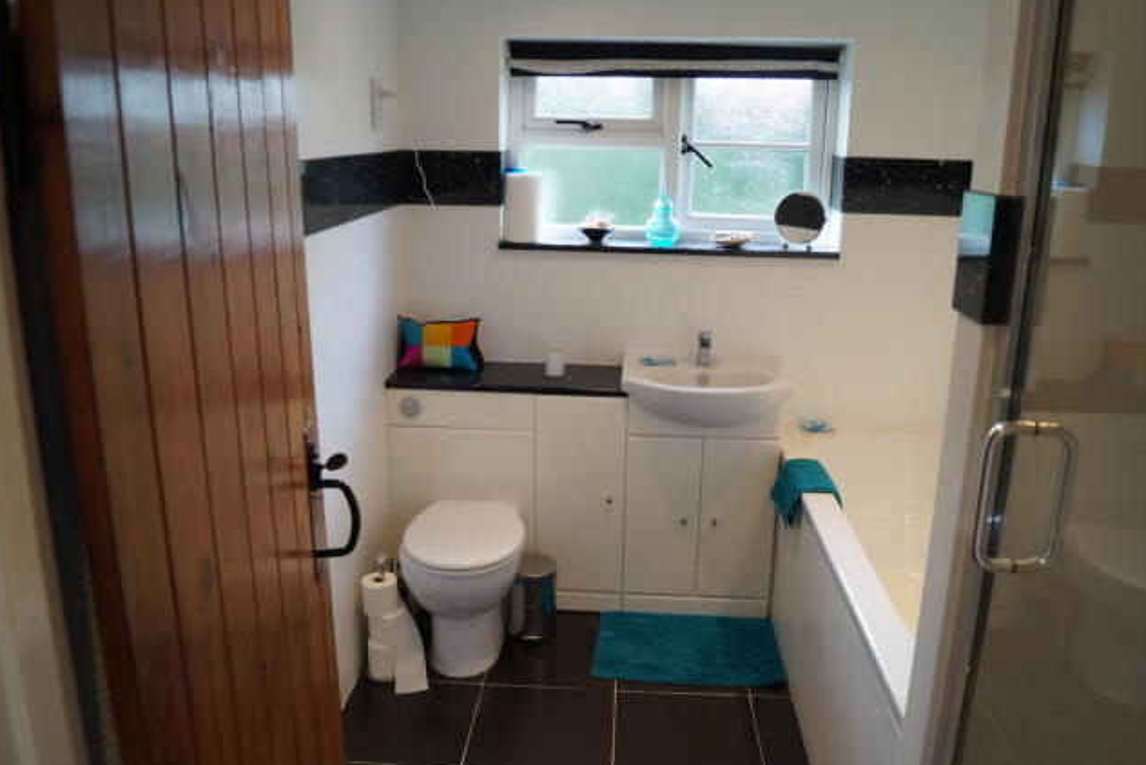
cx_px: 571
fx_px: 892
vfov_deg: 46.4
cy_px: 374
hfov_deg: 65.4
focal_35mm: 28
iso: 640
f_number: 4
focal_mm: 18
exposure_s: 1/160
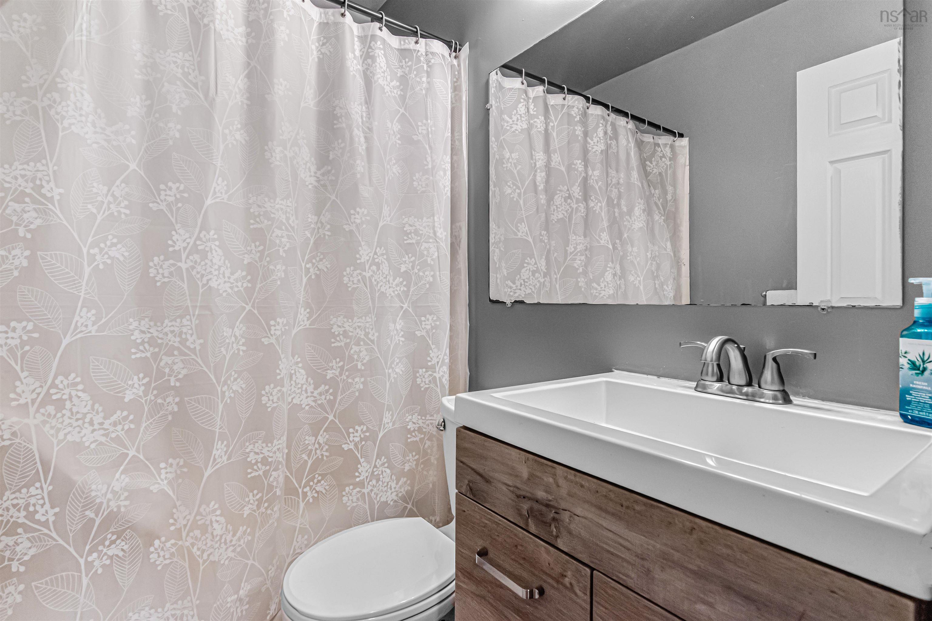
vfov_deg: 72.1
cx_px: 466
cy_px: 310
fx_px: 427
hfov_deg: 95.0
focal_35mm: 16
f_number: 8
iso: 6400
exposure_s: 1/15
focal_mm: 11
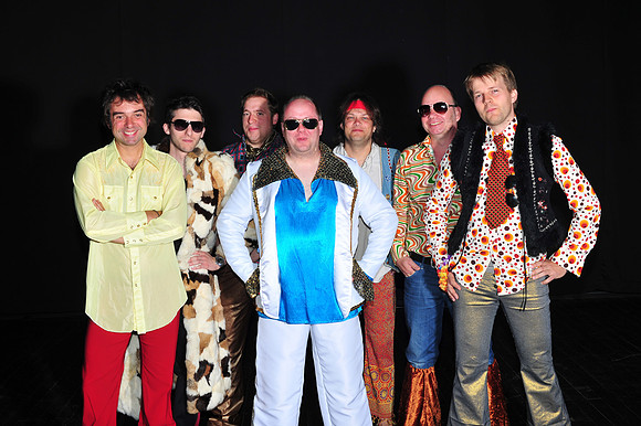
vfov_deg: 27.0
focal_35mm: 50
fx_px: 890
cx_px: 320
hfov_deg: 39.6
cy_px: 213
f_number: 16
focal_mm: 50
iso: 200
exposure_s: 1/250
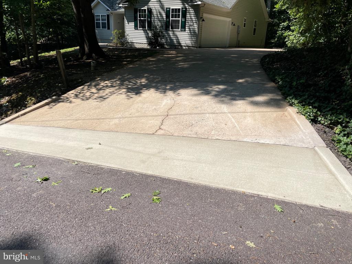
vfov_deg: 53.1
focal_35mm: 26
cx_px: 176
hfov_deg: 67.3
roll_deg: -3.0
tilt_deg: -18.5
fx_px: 264
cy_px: 132
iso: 32
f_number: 1.6
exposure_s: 1/3731
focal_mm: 4.2
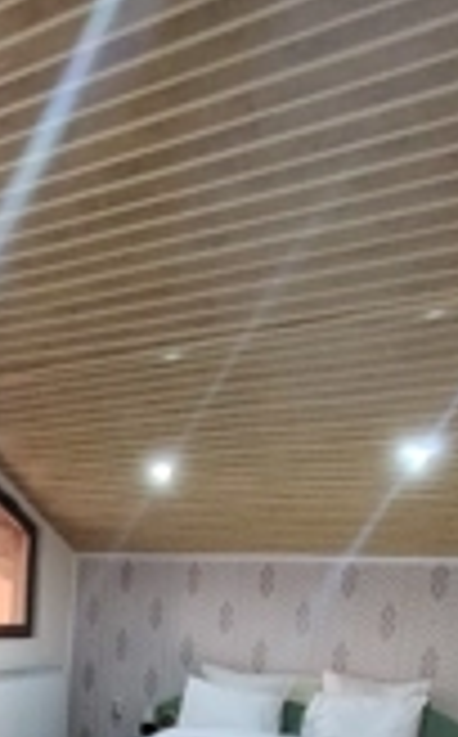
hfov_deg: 26.2
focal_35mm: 44
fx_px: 882
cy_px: 755
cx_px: -81
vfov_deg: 39.4
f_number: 2.2
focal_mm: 1.42
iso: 258
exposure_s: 1/50
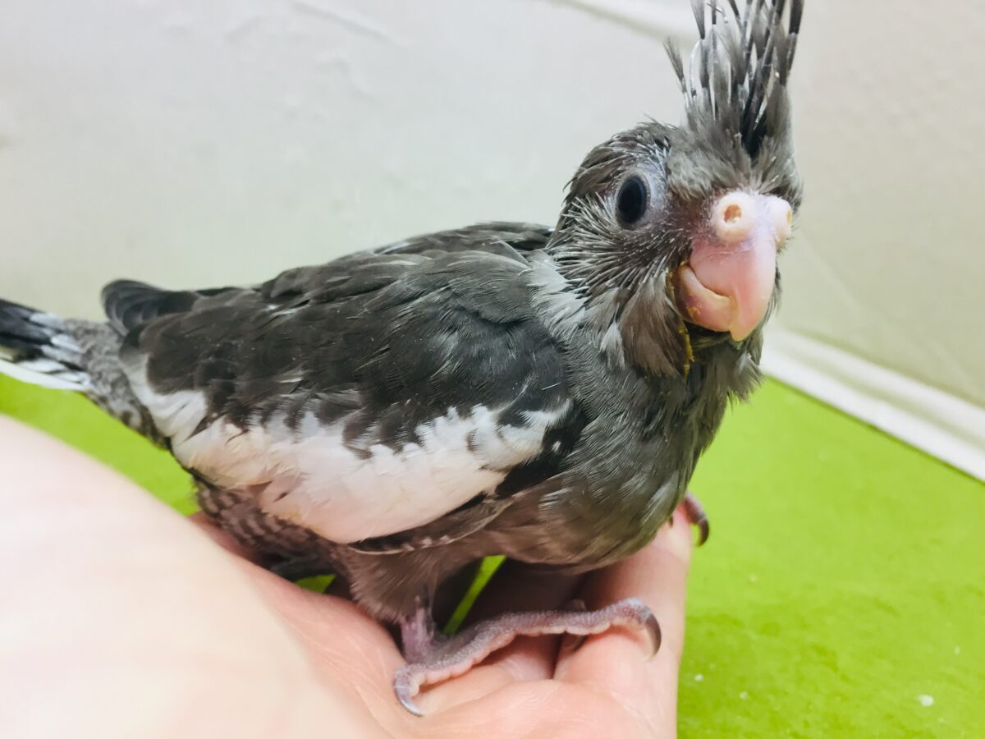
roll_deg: -5.4
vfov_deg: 48.2
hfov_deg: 61.7
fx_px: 825
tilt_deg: -18.5
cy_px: 370
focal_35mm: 29
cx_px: 492
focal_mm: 4.15
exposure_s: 1/30
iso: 64
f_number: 2.2
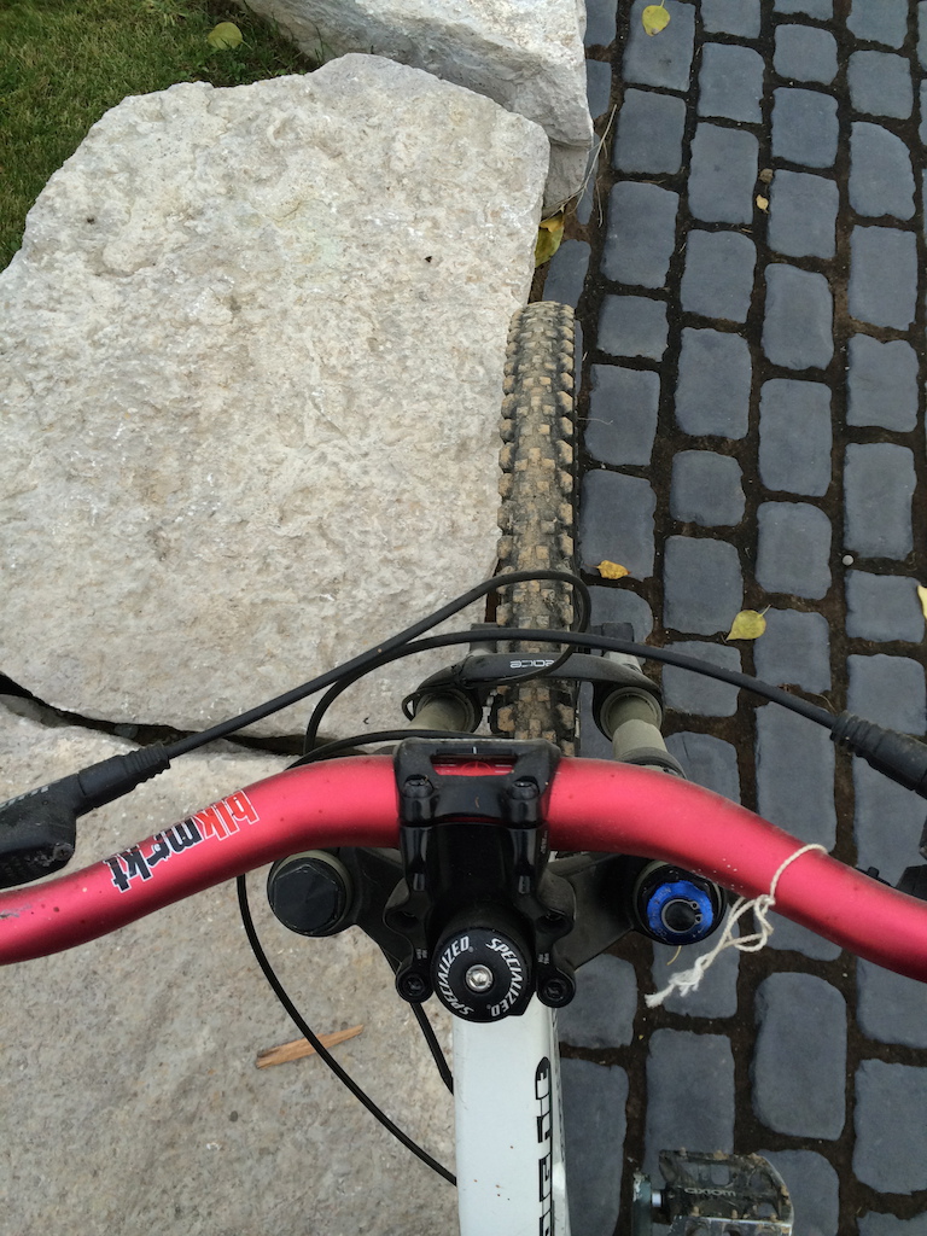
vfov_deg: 60.0
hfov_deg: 46.8
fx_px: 1071
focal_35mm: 30
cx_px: 464
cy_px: 618
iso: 64
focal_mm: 4.12
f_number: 2.2
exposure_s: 1/120
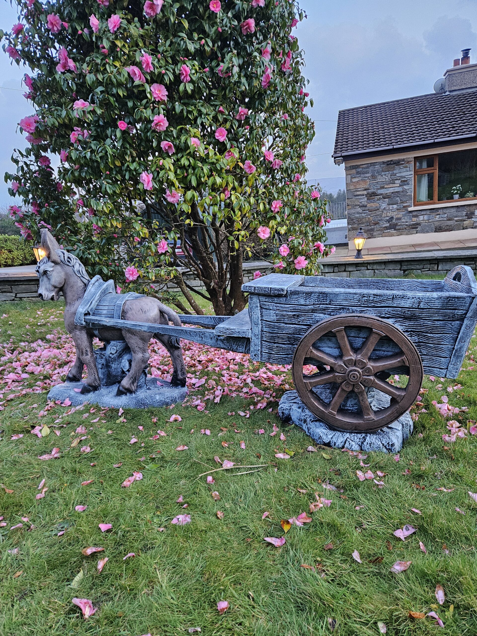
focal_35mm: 23
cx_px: 238
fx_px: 423
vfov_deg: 73.9
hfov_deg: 58.9
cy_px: 318
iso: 640
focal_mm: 5.4
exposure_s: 1/100
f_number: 1.8
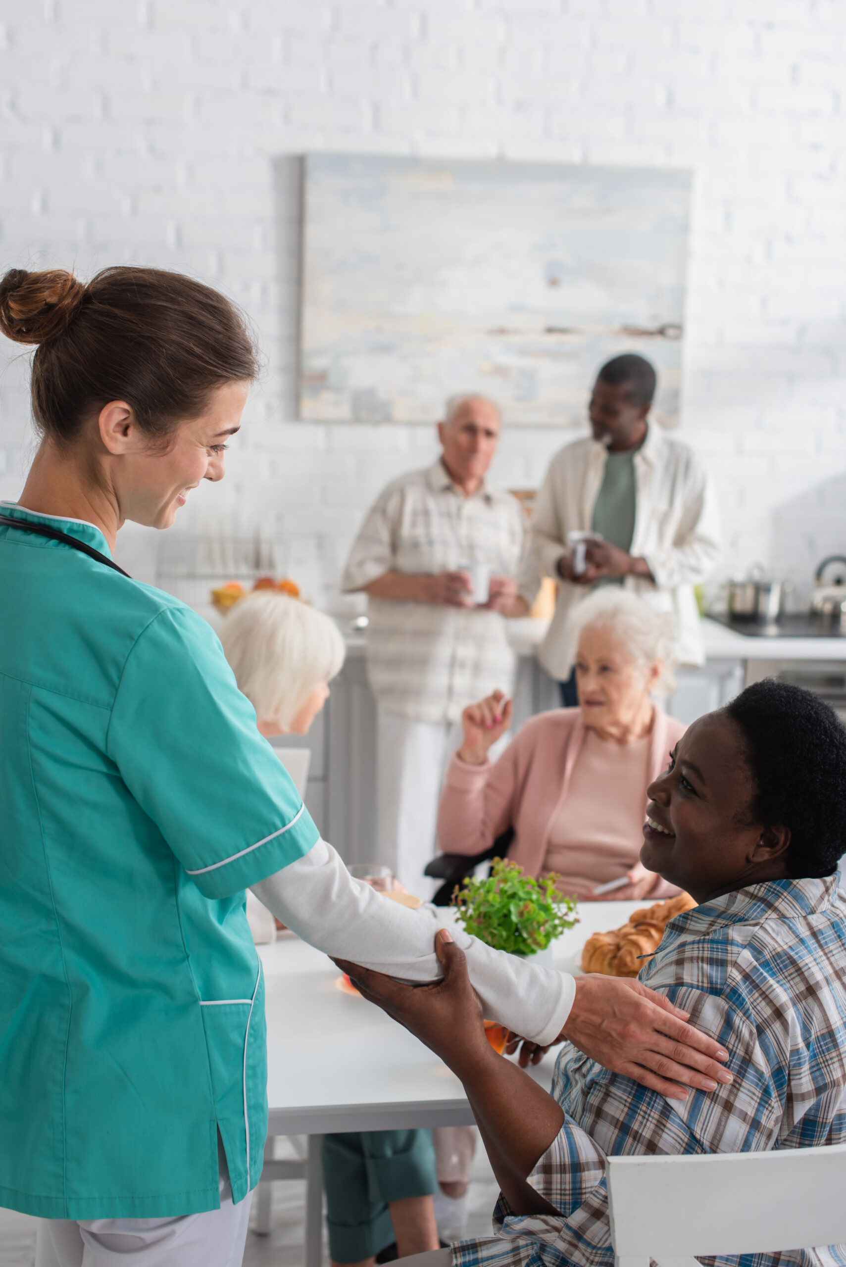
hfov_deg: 27.0
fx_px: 1761
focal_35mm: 50
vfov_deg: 39.6
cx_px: 423
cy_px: 634
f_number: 4
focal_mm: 50
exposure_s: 1/200
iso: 100
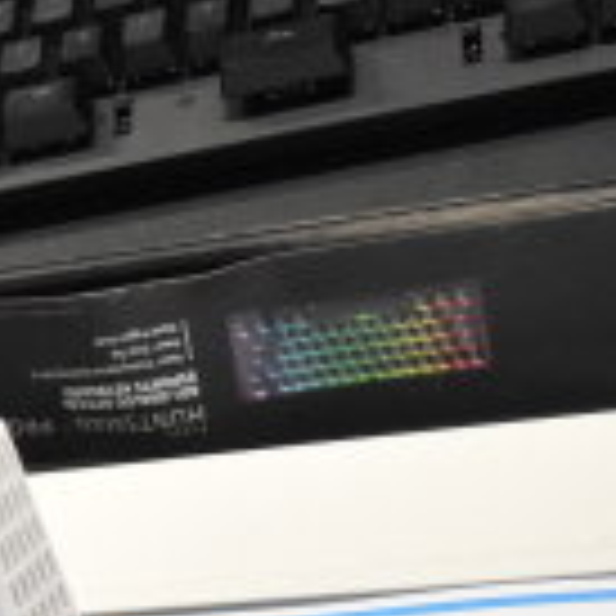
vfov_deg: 12.8
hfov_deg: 11.6
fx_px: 2635
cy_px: 839
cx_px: -719
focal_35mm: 131
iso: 2500
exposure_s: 1/40
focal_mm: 23
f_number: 3.8
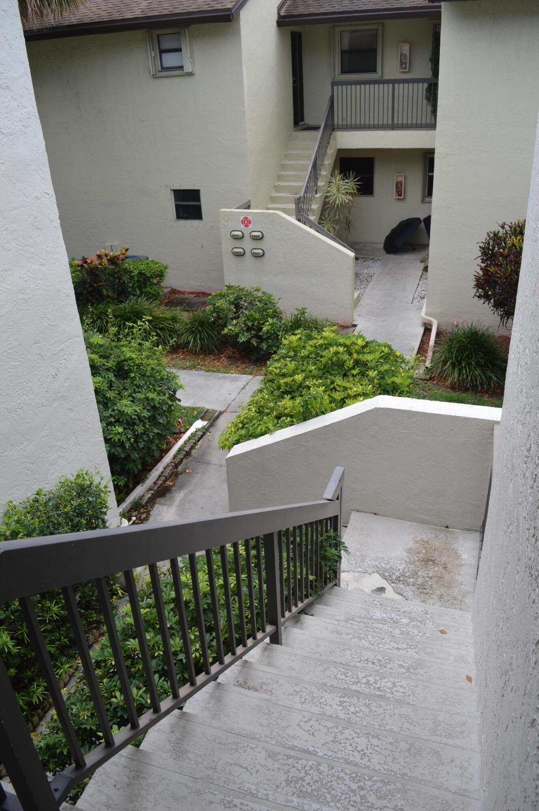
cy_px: 406
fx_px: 608
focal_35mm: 27
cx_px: 270
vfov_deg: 67.4
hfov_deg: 47.8
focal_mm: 18
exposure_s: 1/160
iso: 100
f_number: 6.3
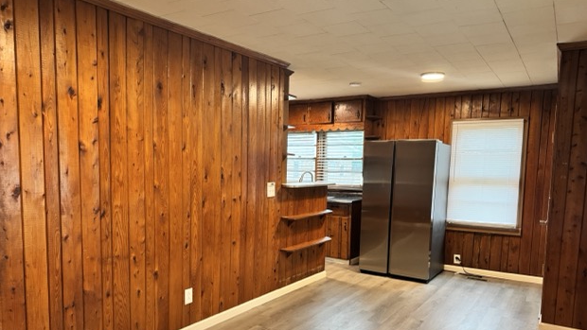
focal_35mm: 27
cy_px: 207
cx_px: 302
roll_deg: -1.0
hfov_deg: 69.8
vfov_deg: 42.6
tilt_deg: -6.5
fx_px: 420
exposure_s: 1/60
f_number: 1.78
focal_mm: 6.76
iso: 500
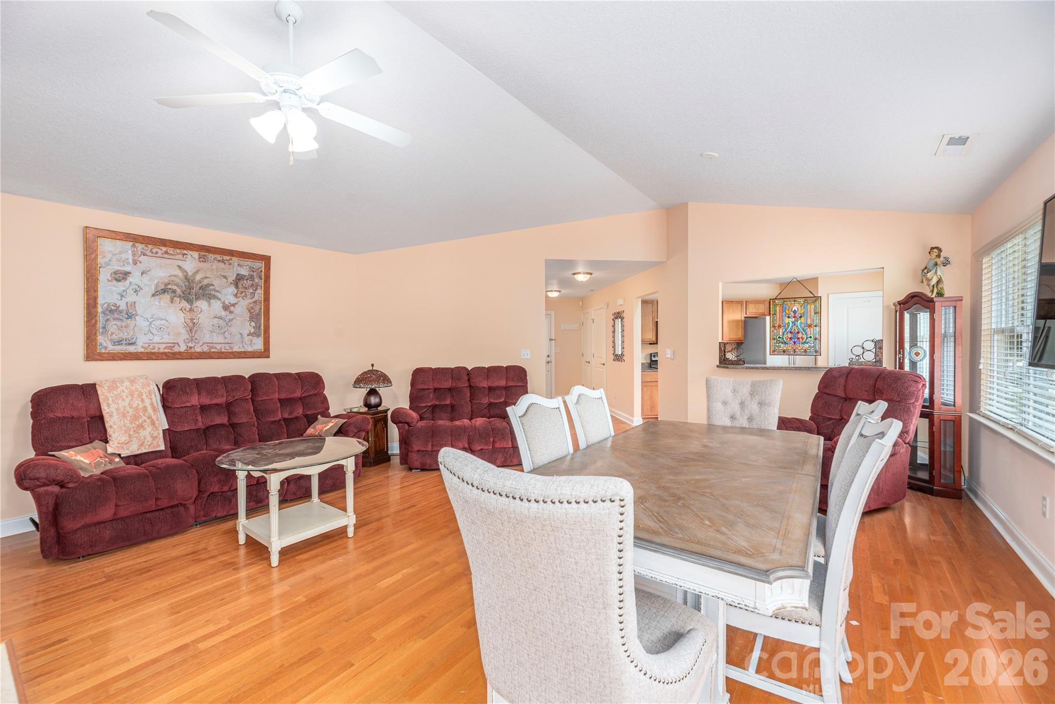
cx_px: 528
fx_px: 410
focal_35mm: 14
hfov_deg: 104.2
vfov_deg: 81.3
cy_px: 352
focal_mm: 14
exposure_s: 1/40
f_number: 8
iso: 320
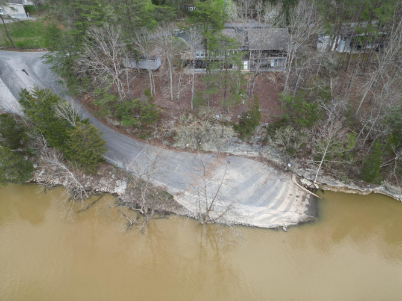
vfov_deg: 56.8
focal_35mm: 24
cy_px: 150
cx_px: 201
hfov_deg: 71.6
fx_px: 279
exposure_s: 1/250
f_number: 1.7
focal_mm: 6.72
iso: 100
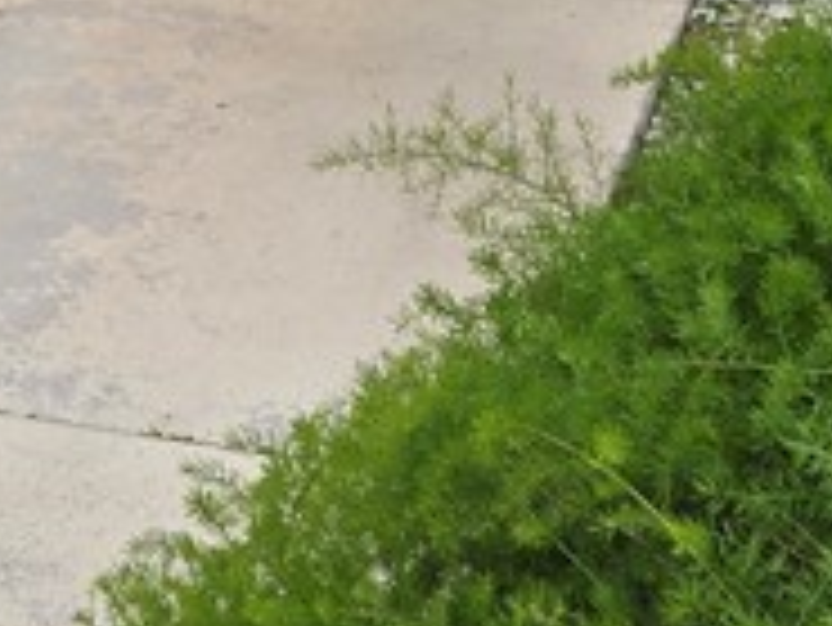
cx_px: 0
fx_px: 3054
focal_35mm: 127
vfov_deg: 10.7
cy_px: -621
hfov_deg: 15.2
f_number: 1.8
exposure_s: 1/2122
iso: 25
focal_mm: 5.4
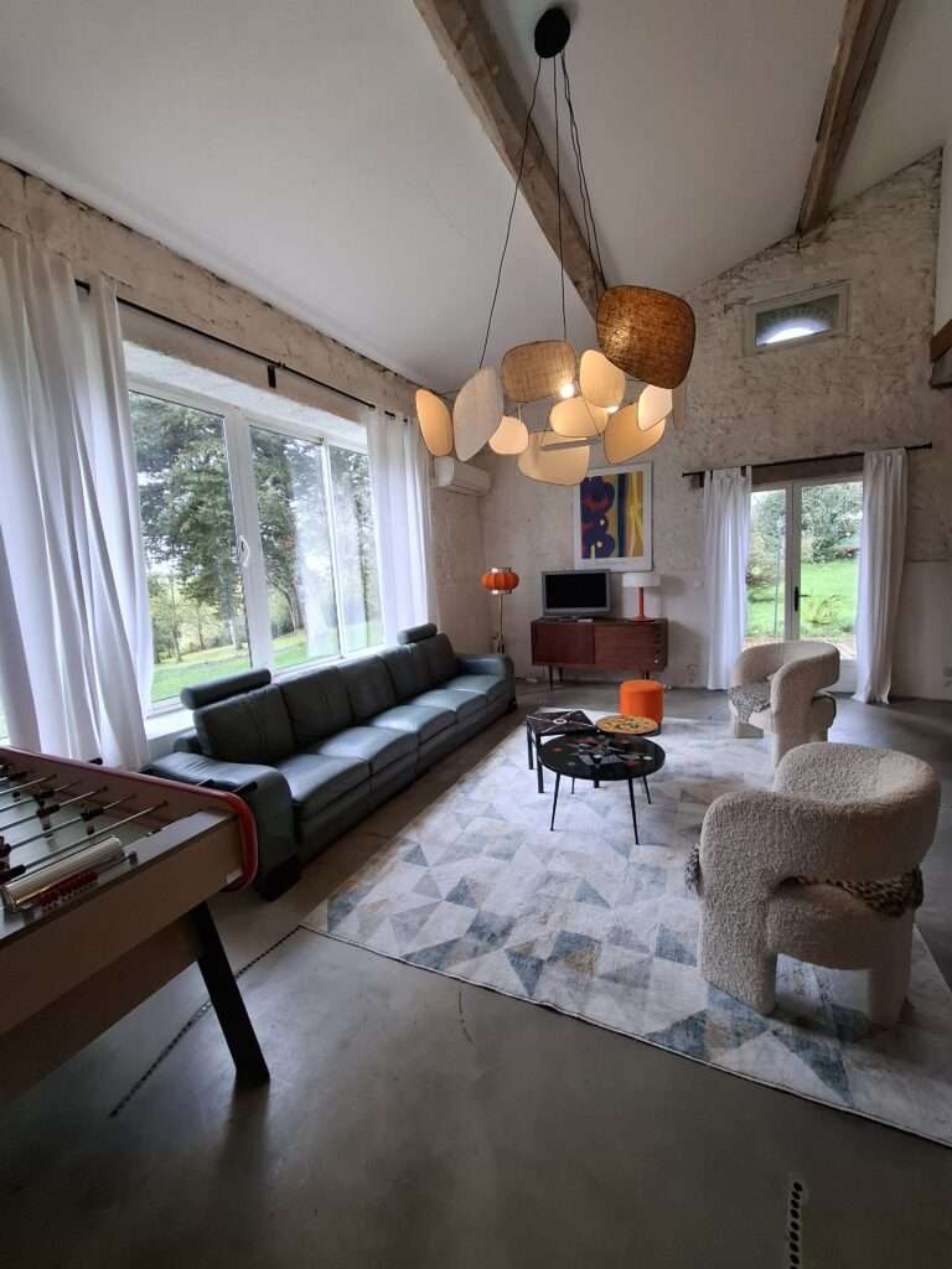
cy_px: 634
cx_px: 476
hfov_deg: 89.9
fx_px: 477
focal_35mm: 13
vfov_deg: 106.2
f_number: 2.2
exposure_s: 1/50
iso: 50
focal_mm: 1.74
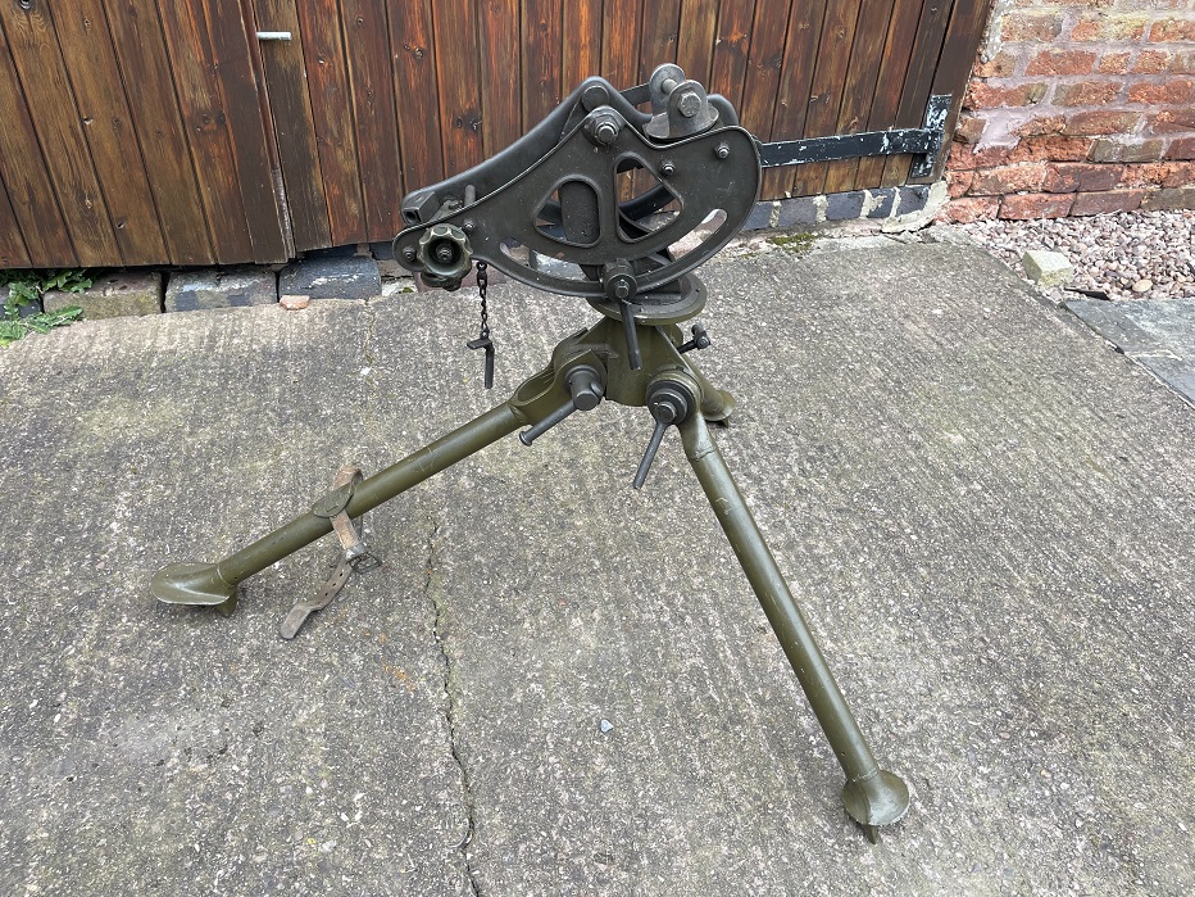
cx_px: 598
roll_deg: -2.1
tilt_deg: -37.7
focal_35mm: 26
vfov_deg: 53.1
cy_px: 448
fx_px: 898
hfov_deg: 67.3
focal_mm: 4.2
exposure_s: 1/362
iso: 32
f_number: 1.6
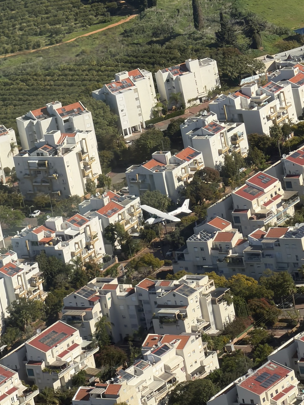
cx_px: 191
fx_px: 3349
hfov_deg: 5.2
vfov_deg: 6.9
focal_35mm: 286
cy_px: 230
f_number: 2.8
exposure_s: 1/639
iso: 20
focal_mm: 16.89
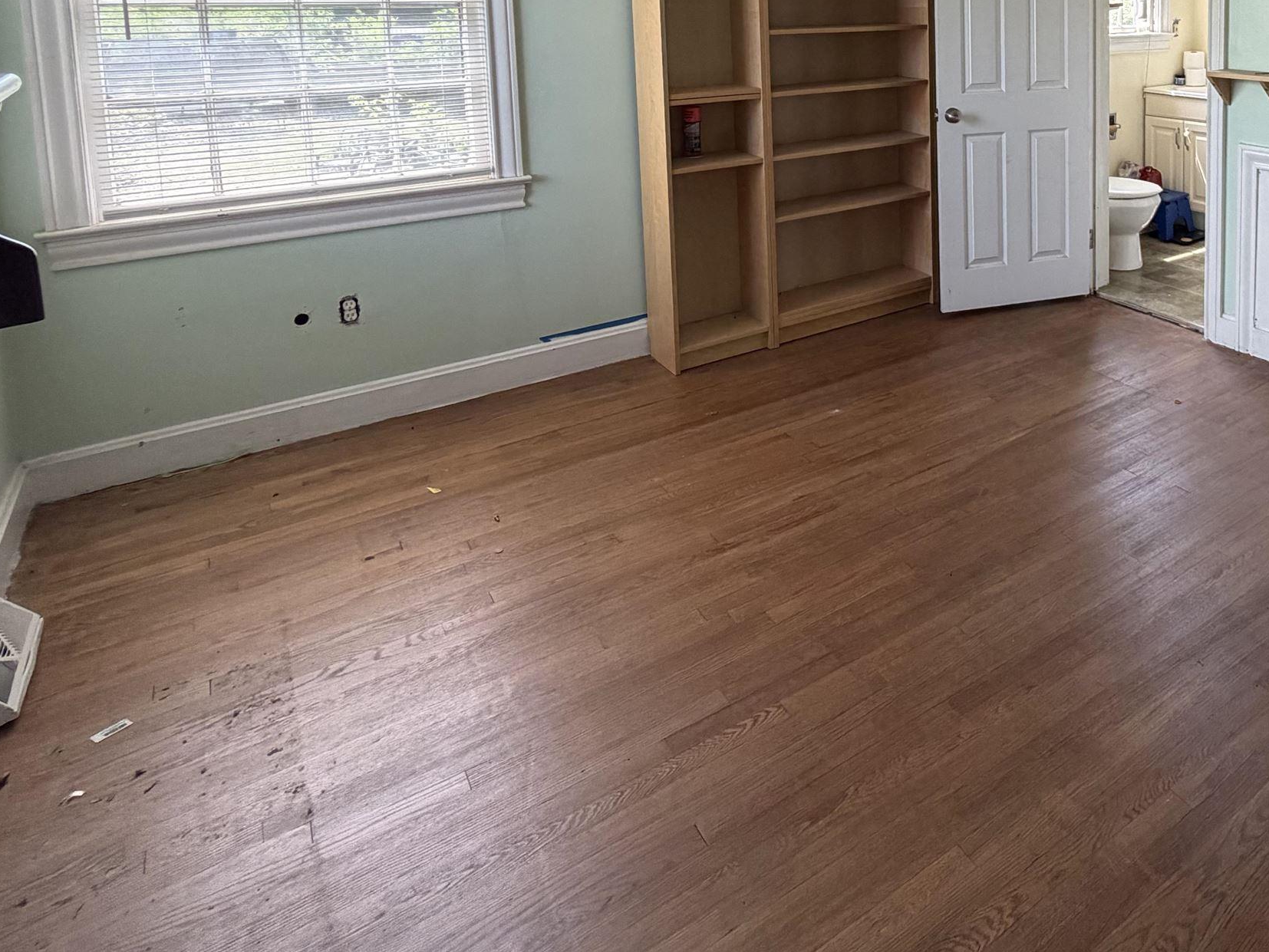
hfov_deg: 60.3
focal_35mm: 26
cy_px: 81
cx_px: 1063
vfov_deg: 47.3
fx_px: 953
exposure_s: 1/121
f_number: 2.2
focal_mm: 2.22
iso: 200
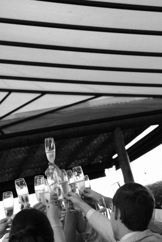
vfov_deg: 26.0
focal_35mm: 78
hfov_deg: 17.5
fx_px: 526
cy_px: 121
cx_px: 81
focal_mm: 52
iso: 100
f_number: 5
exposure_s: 1/400
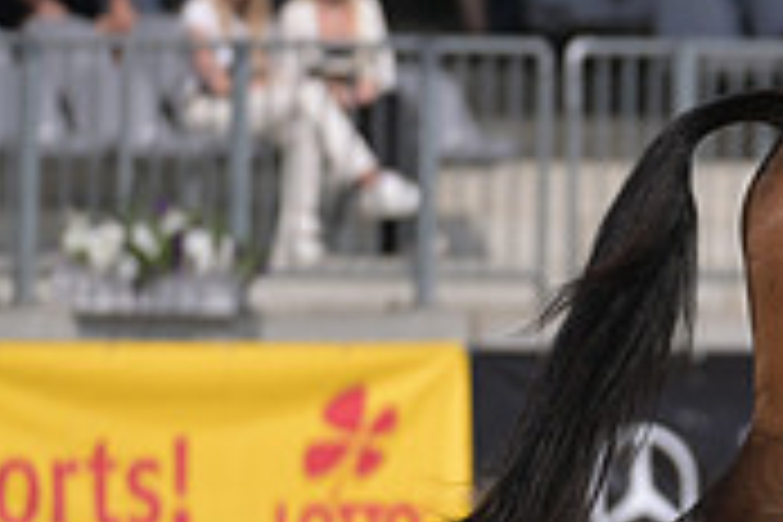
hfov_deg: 1.6
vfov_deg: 1.1
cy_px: 272
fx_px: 27512
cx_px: 1292
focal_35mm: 1265
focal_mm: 380
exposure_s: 1/1250
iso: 125
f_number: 5
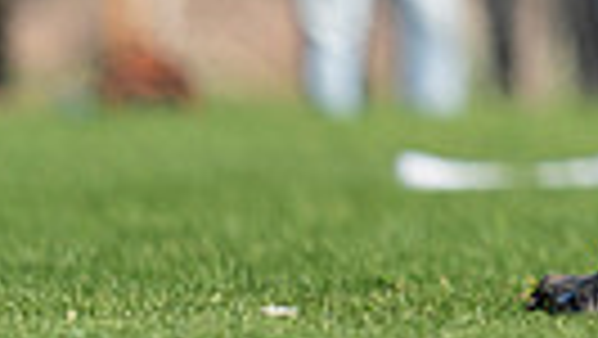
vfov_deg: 0.4
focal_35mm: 3029
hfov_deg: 0.7
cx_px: 1813
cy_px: -821
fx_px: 48059
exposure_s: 1/1250
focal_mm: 400
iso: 100
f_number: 2.8
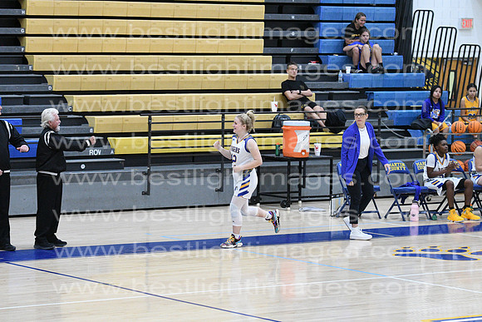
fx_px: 2009
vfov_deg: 9.2
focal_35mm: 150
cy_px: 161
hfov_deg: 13.7
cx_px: 241
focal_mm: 100
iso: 8000
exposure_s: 1/800
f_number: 3.5
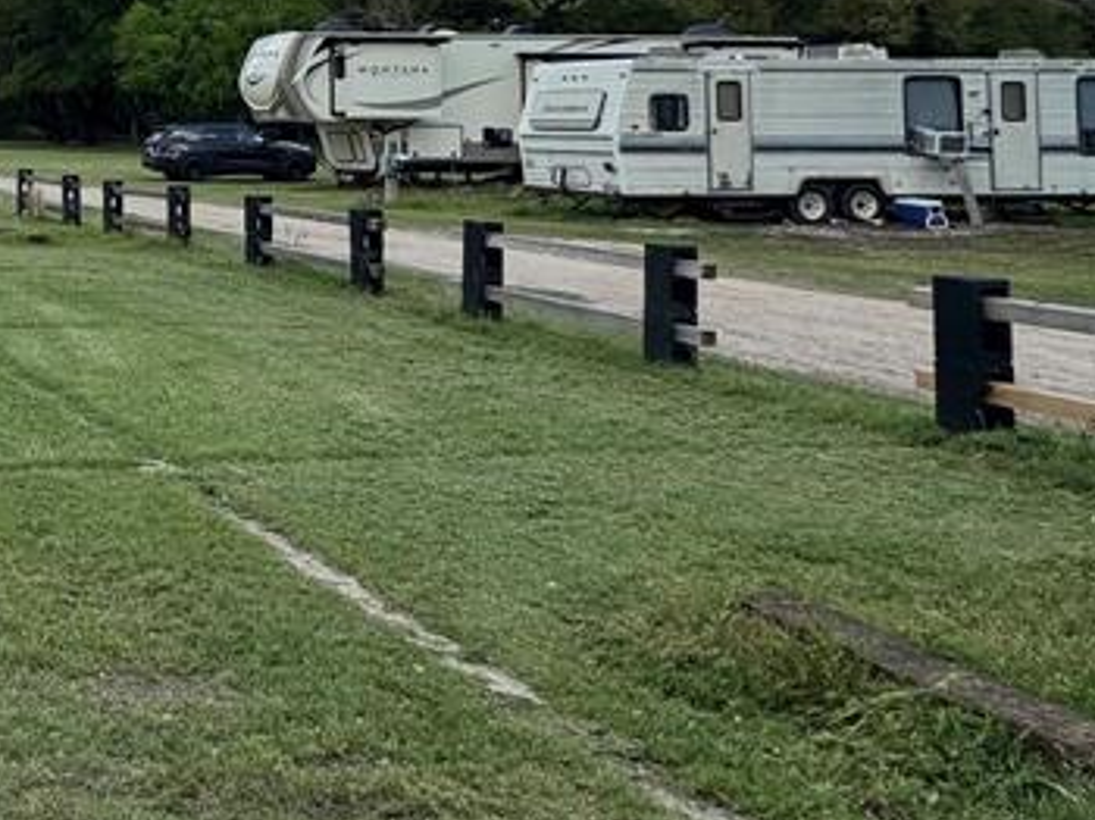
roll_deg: +0.0
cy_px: 85
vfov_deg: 33.3
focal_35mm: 41
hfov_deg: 35.4
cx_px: -238
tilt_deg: +1.9
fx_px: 1296
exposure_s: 1/2273
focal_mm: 2.22
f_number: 2.2
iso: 50
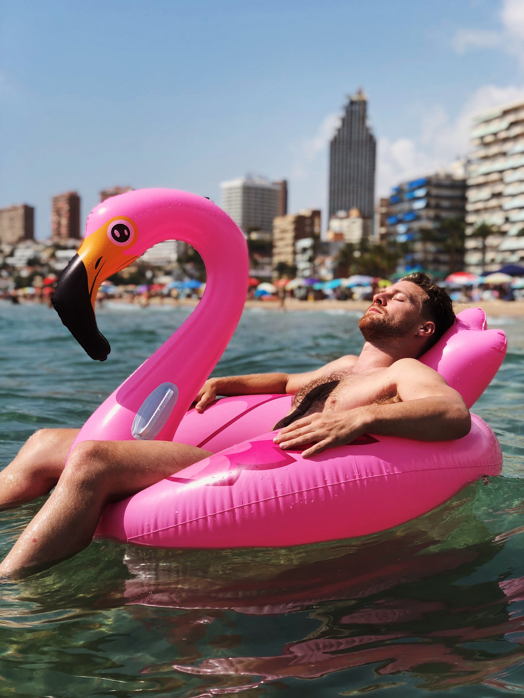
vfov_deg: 36.8
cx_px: 262
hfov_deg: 28.0
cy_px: 349
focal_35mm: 52
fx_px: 1050
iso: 16
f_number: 2.4
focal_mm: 6
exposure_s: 1/1453
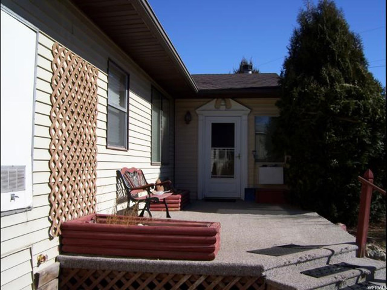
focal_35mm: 36
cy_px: 145
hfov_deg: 51.4
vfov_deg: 39.7
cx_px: 194
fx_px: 402
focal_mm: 6
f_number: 4.8
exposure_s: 1/640
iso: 80
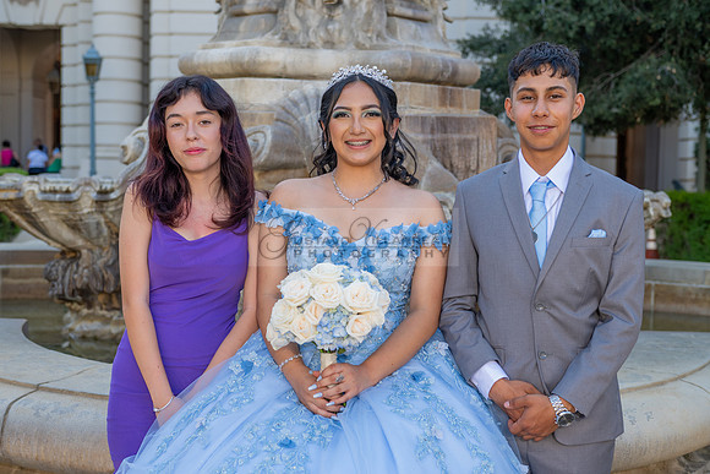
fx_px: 1026
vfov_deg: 26.0
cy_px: 237
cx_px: 355
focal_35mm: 52
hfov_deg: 38.2
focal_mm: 52
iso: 200
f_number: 4
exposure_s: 1/200
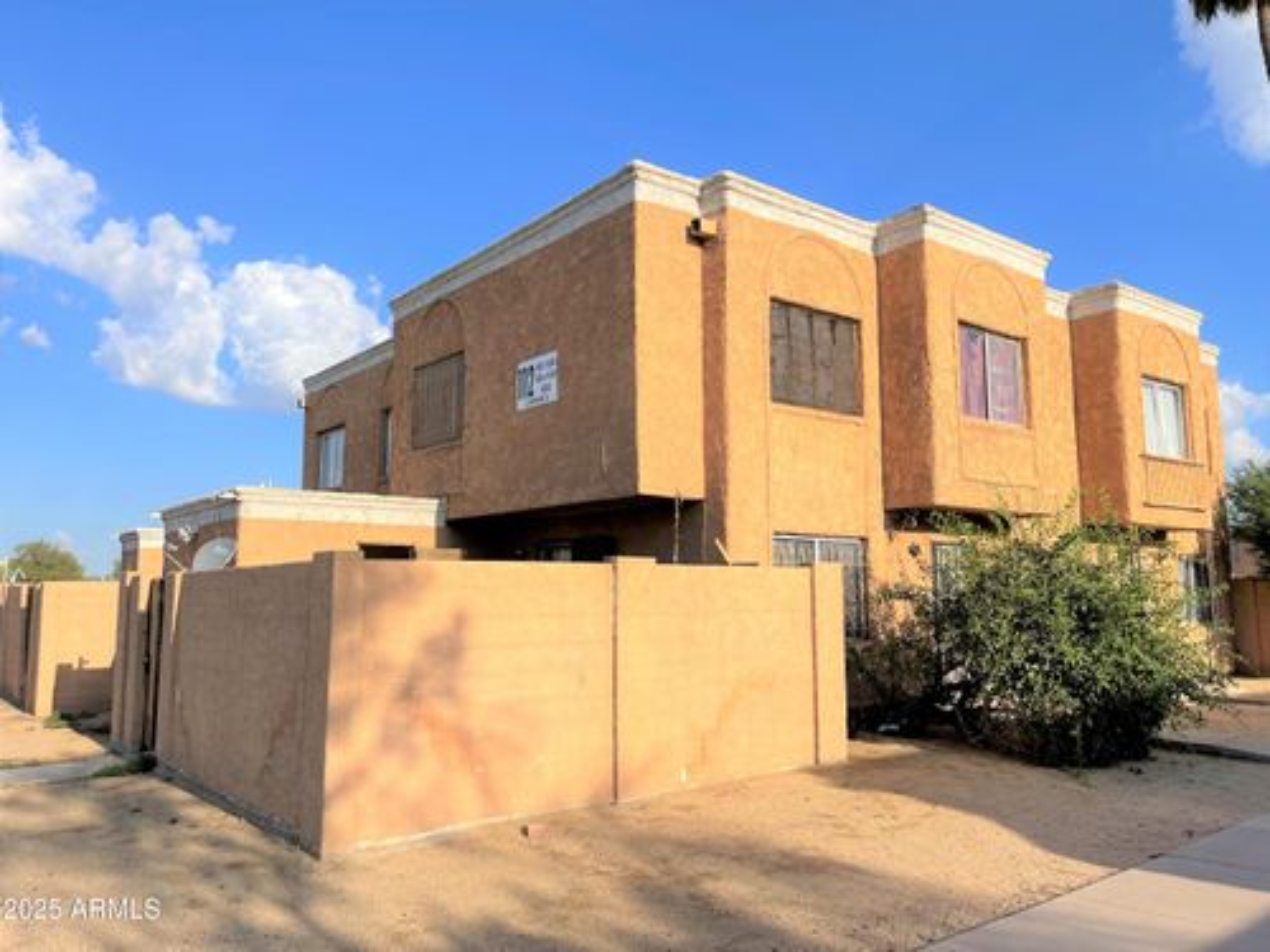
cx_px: 635
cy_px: 476
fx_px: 954
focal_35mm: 26
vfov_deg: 53.1
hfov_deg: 67.3
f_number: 1.6
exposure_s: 1/3922
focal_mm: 5.1
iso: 32
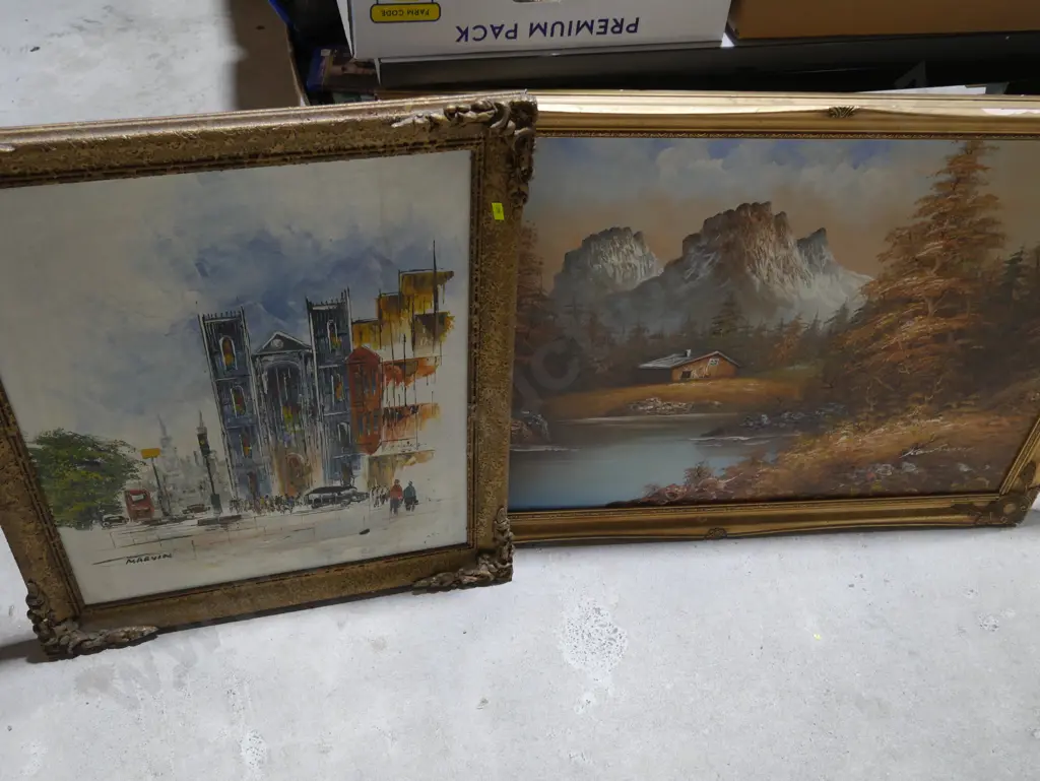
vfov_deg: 41.8
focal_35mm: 34
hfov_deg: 53.9
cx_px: 520
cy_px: 390
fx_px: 1022
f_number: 4
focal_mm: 17
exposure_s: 1/60
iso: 400
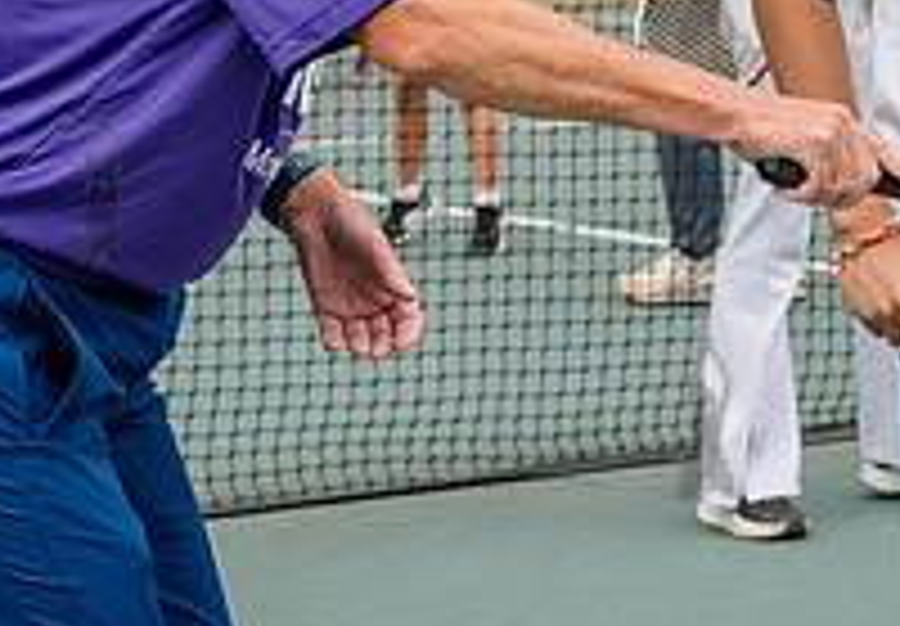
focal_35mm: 158
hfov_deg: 12.8
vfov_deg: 8.9
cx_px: 437
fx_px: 4002
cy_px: 2
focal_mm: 45
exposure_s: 1/1000
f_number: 5
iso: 1000
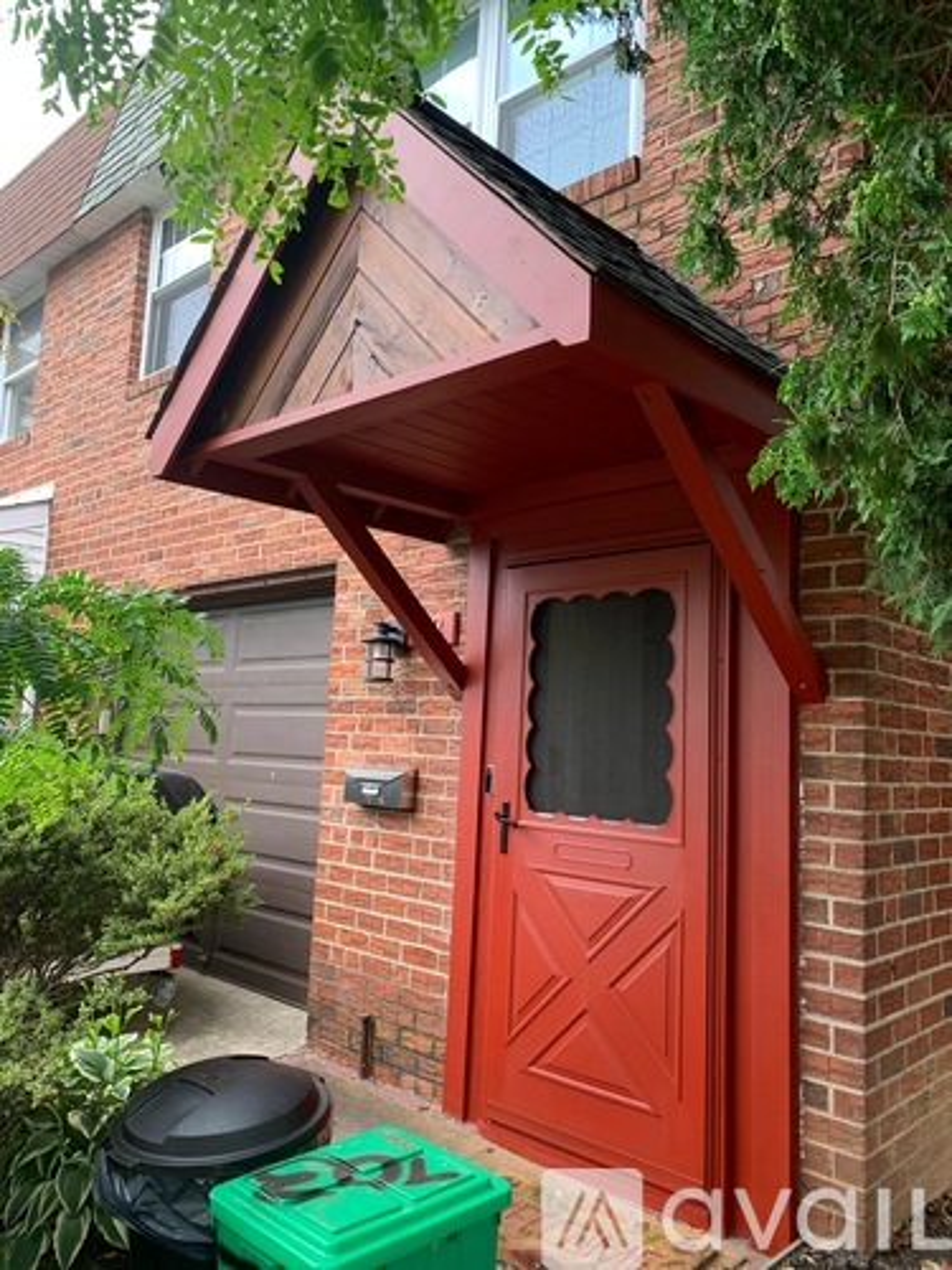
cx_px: 476
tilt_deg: +5.3
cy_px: 635
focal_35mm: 26
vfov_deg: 67.3
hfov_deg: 53.1
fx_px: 953
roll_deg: -3.7
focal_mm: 4.25
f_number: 1.8
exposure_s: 1/121
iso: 25
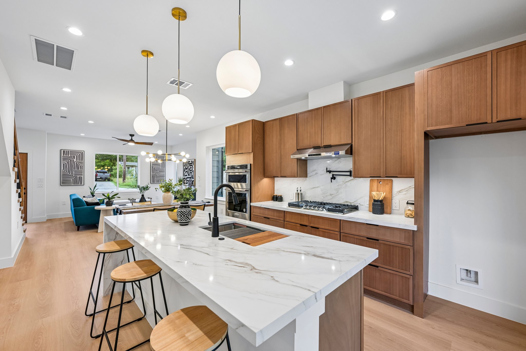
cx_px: 263
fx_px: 219
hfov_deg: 100.4
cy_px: 176
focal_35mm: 15
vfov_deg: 77.3
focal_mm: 15
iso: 125
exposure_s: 1/15
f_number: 6.7
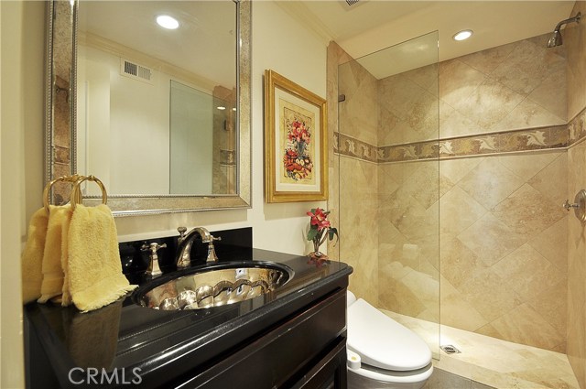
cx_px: 293
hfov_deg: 100.5
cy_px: 194
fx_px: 244
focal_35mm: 15
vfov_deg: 77.2
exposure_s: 1/3
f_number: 8
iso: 250
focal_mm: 10
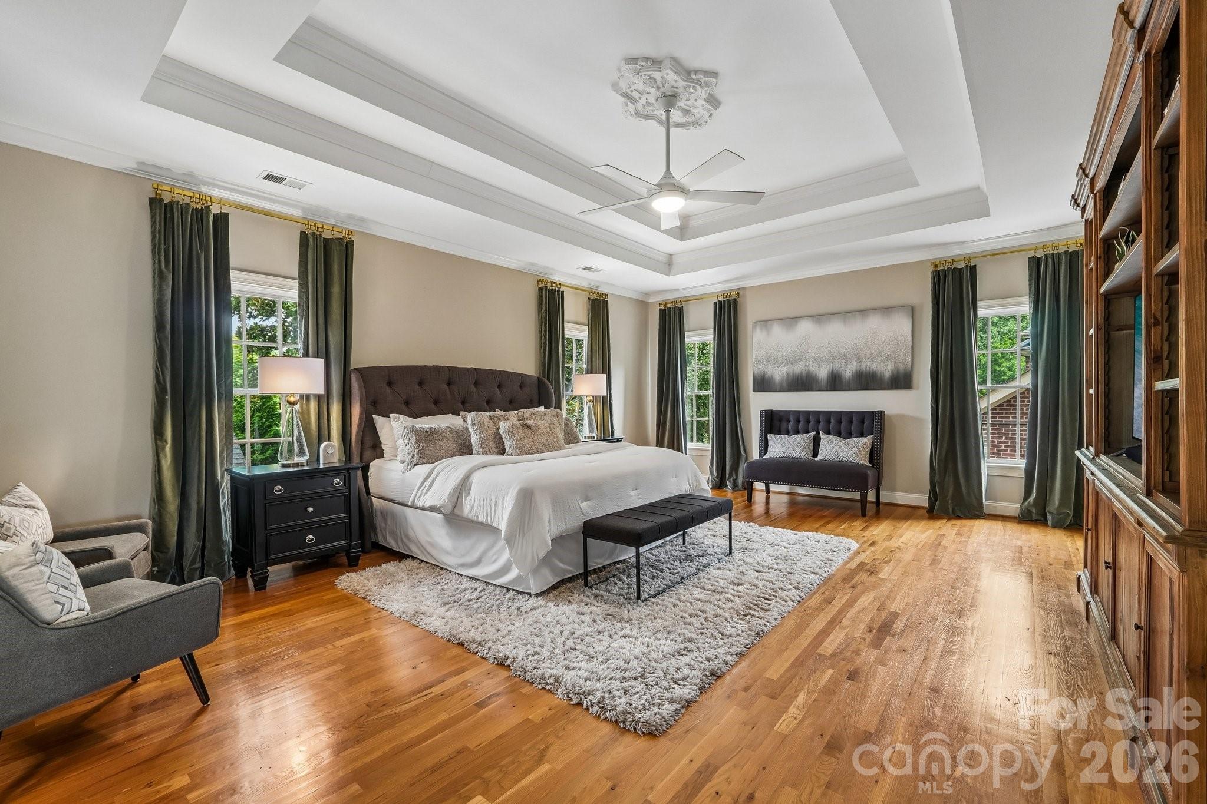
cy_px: 402
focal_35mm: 15
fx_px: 503
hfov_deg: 100.4
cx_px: 604
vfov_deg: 77.3
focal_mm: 10
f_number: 8
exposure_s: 1/6
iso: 400
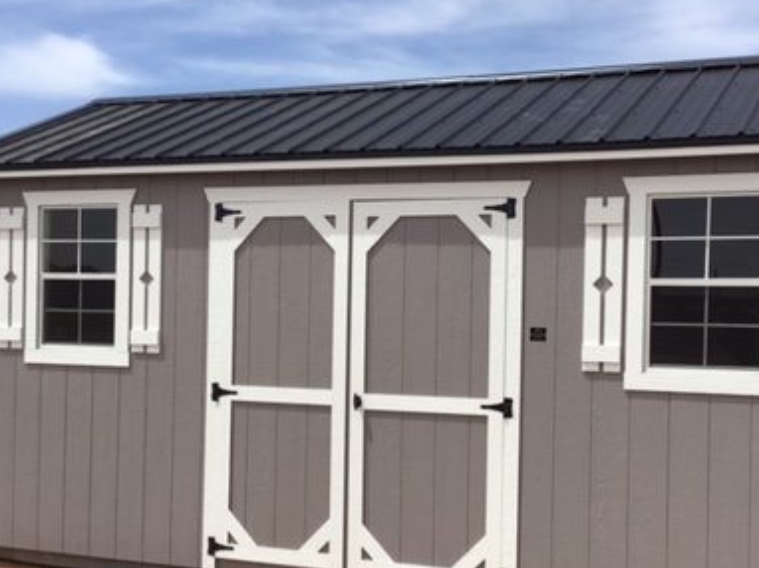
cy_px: 312
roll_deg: -0.8
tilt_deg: -2.3
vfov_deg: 28.0
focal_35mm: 52
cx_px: 431
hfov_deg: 36.8
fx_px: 1139
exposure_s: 1/2469
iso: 25
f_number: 2.4
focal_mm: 3.3
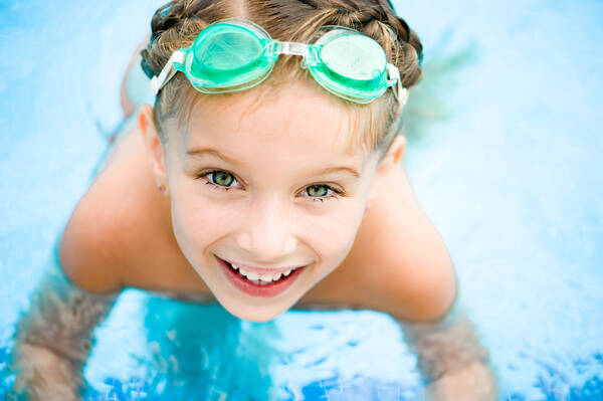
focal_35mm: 105
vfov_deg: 13.0
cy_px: 200
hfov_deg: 19.5
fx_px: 1757
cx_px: 302
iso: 200
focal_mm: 105
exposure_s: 1/400
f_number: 3
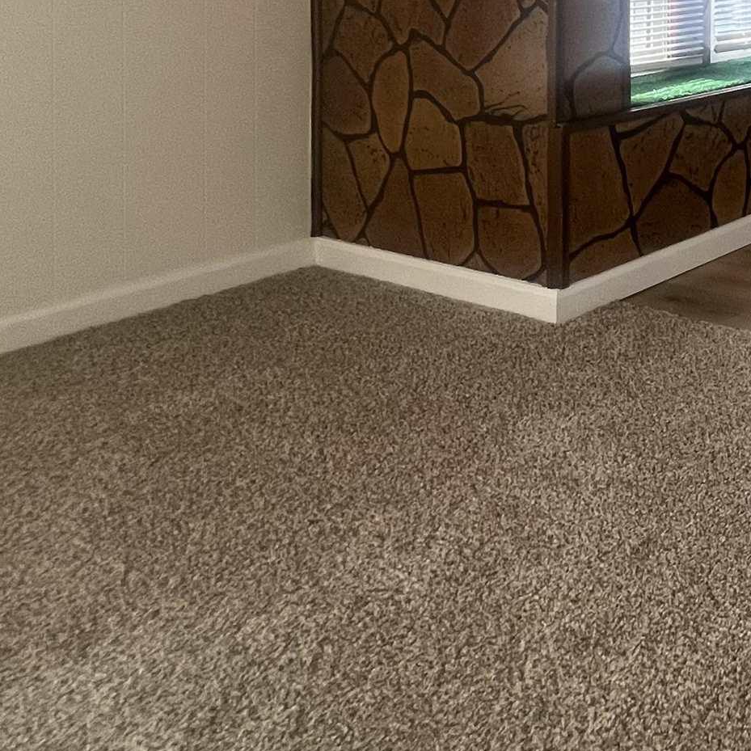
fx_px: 933
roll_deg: -0.4
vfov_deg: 37.5
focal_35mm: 38
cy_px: -53
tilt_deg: -0.4
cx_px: 1054
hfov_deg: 30.5
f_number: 1.8
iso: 160
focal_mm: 1.57
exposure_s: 1/99
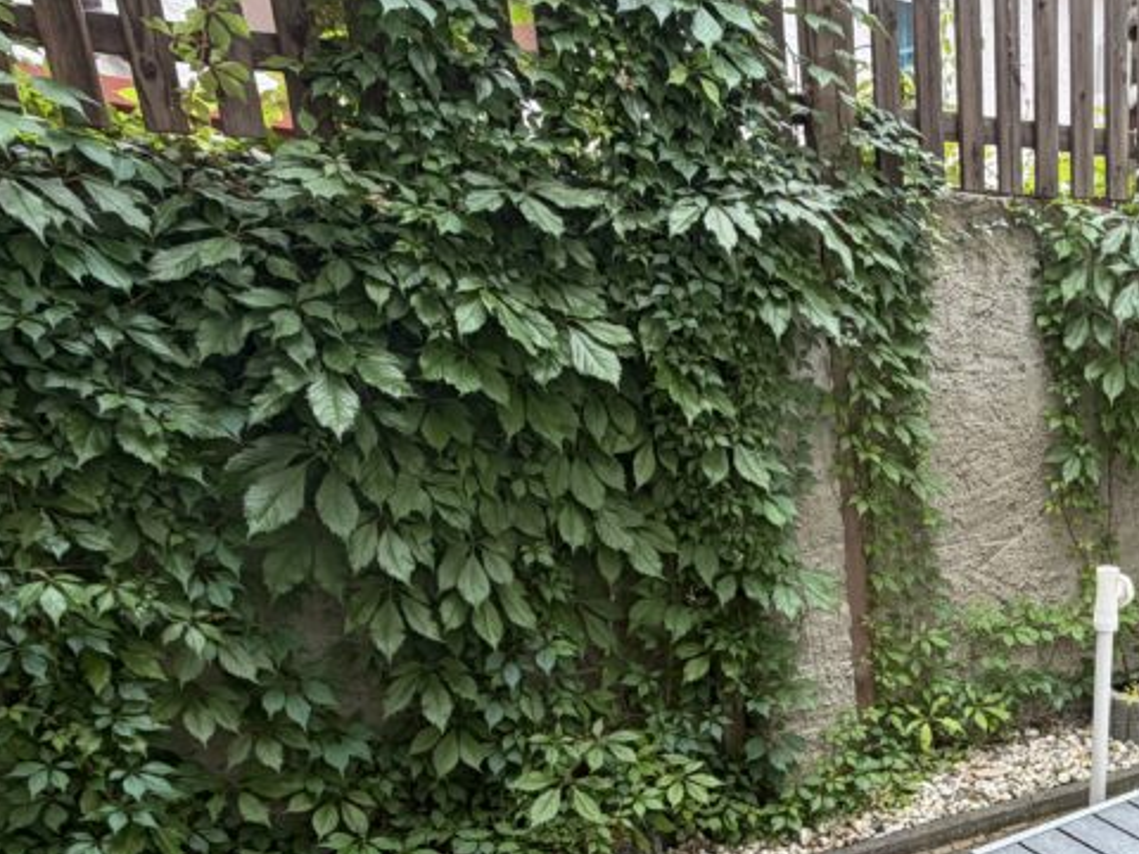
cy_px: 702
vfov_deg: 38.9
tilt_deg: -21.8
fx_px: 1152
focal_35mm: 35
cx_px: 1101
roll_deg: -1.2
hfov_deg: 45.6
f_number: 2.2
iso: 64
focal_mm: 2.22
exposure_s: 1/121
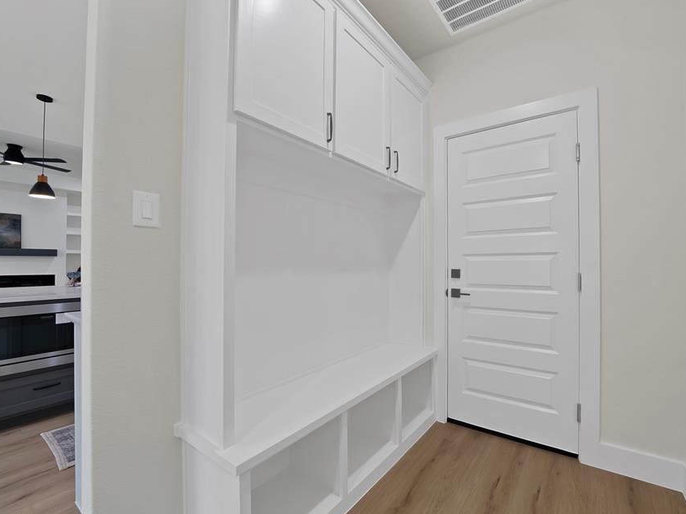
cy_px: 253
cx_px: 386
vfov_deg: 85.7
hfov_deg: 101.5
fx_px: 277
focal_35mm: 14
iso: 640
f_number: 9
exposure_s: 1/6
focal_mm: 12
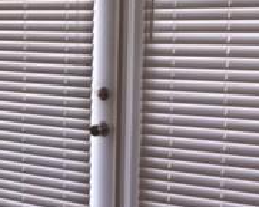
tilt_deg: -7.4
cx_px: -77
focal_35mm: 100
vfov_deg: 15.4
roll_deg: -0.2
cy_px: 113
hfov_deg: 17.9
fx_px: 767
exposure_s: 1/41
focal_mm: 4.15
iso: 32
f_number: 2.2
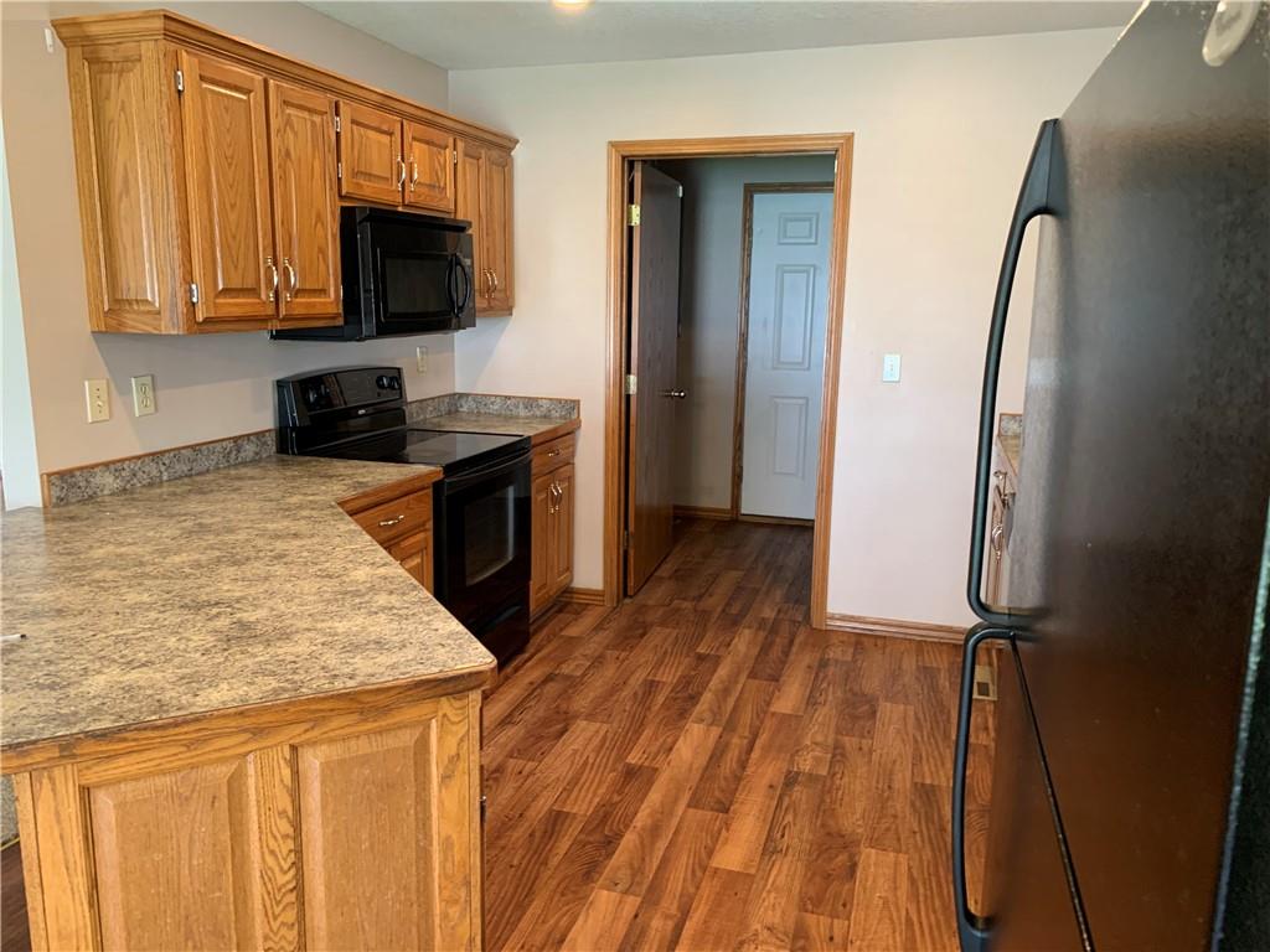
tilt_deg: -10.9
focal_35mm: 26
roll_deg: -0.2
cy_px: 476
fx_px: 954
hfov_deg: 67.3
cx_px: 635
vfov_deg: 53.1
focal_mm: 4.25
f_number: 1.8
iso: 160
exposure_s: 1/60
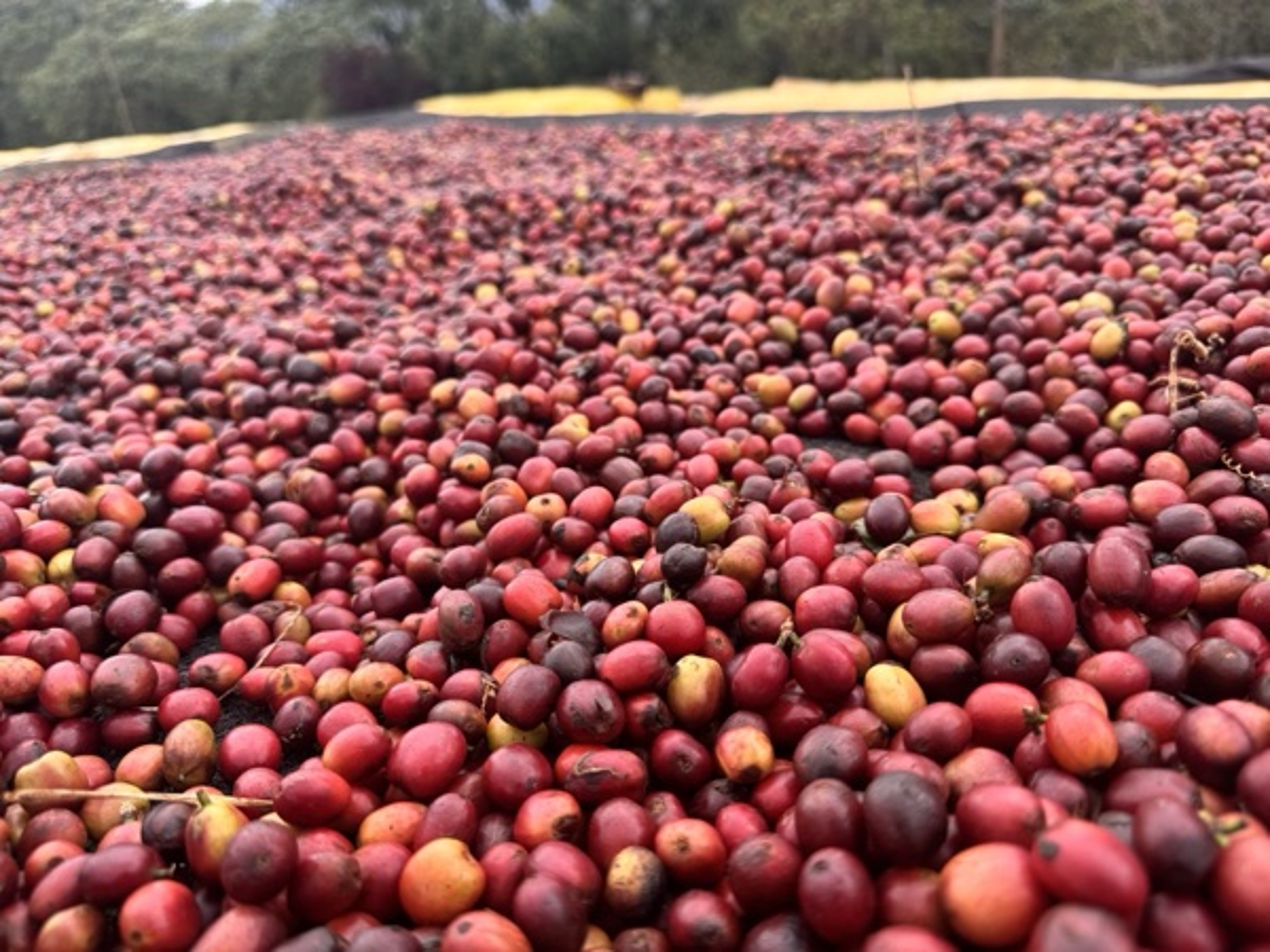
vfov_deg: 56.8
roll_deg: +4.9
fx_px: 881
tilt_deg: -26.4
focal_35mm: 24
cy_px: 476
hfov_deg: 71.6
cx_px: 635
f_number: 1.78
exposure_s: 1/773
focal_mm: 6.76
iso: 80
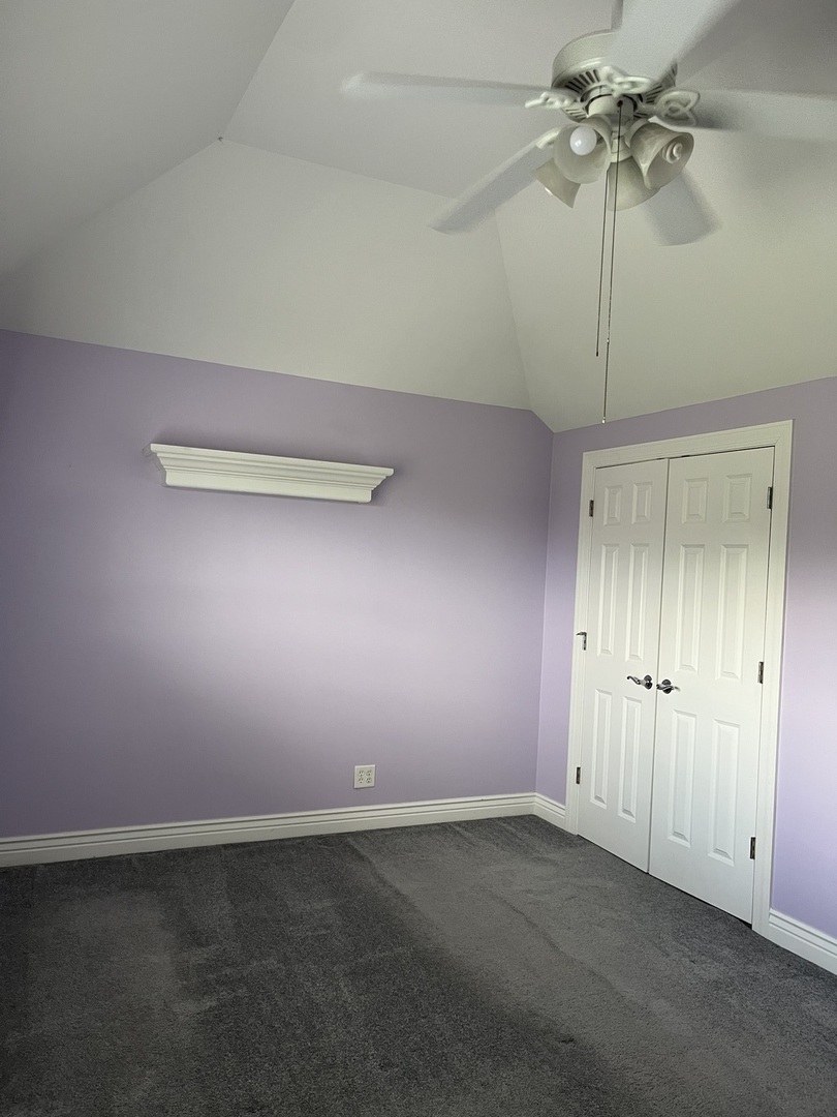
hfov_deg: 53.1
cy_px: 558
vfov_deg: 67.3
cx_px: 418
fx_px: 838
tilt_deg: +0.2
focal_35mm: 26
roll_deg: -2.7
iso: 125
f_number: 1.6
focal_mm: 5.1
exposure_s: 1/86
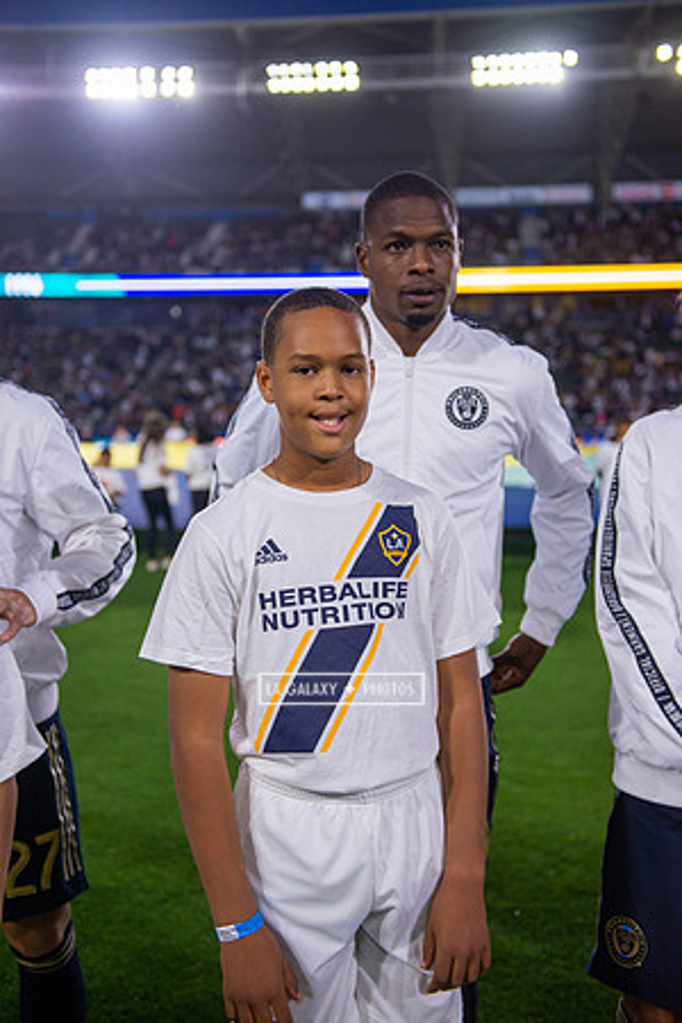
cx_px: 341
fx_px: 1250
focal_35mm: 44
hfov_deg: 30.5
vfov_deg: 44.5
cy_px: 512
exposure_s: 1/2000
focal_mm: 44
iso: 640
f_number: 2.8
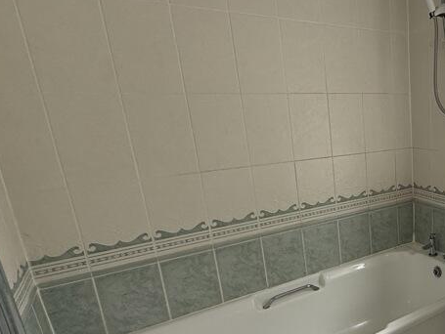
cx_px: 419
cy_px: 199
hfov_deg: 53.4
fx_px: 360
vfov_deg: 49.5
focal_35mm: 28
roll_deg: +0.8
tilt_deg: -14.5
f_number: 2.2
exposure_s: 1/130
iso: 64
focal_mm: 2.22
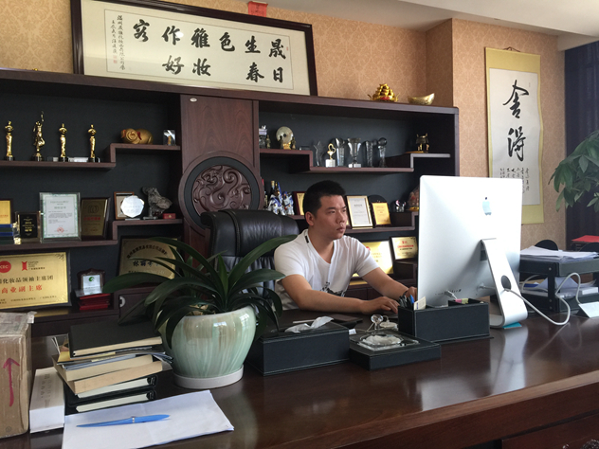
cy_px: 224
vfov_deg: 48.2
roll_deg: +0.3
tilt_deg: +0.0
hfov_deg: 61.7
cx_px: 300
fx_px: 502
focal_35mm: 29
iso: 40
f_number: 2.2
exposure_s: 1/33
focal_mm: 4.15
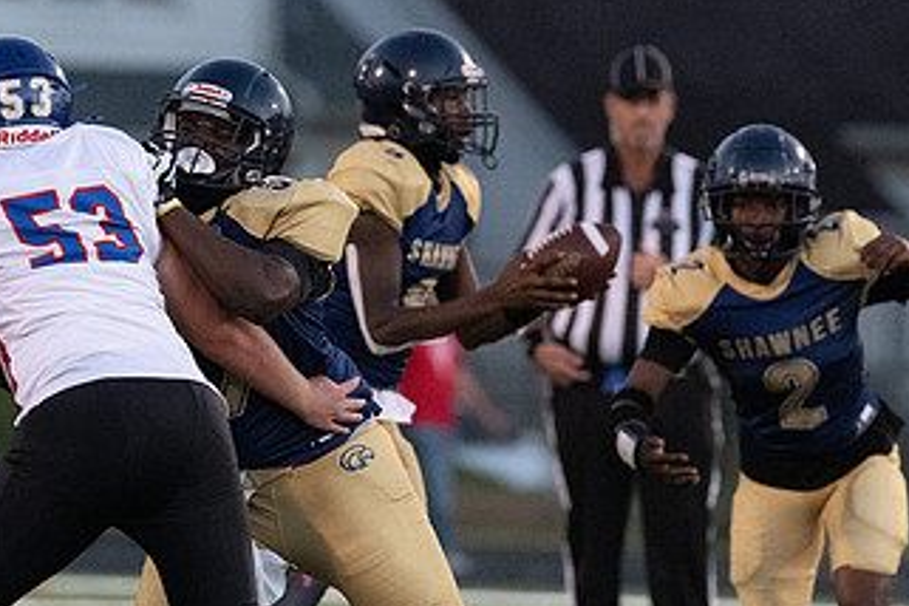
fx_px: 17573
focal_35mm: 696
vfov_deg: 2.0
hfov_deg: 3.0
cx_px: 358
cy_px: 312
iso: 11400
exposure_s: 1/1600
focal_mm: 300
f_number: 4
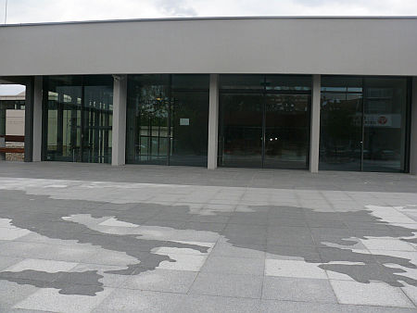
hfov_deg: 52.6
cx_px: 208
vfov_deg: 40.7
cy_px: 156
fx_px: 422
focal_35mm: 35
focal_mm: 7.4
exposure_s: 1/200
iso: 100
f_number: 4
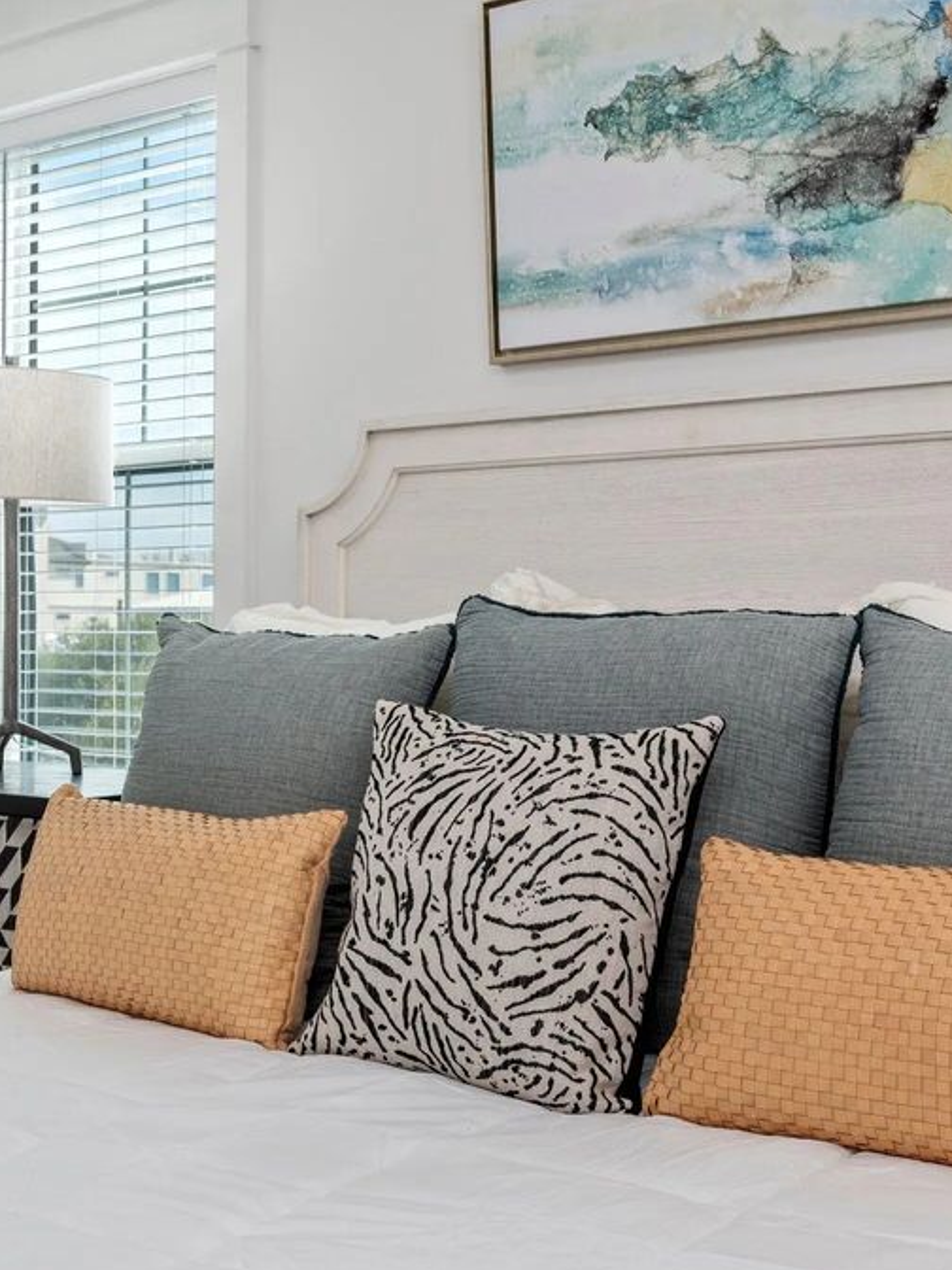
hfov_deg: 34.9
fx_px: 1503
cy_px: 640
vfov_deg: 45.8
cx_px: 597
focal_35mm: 41
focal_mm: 28
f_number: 9
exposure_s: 1/50
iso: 160
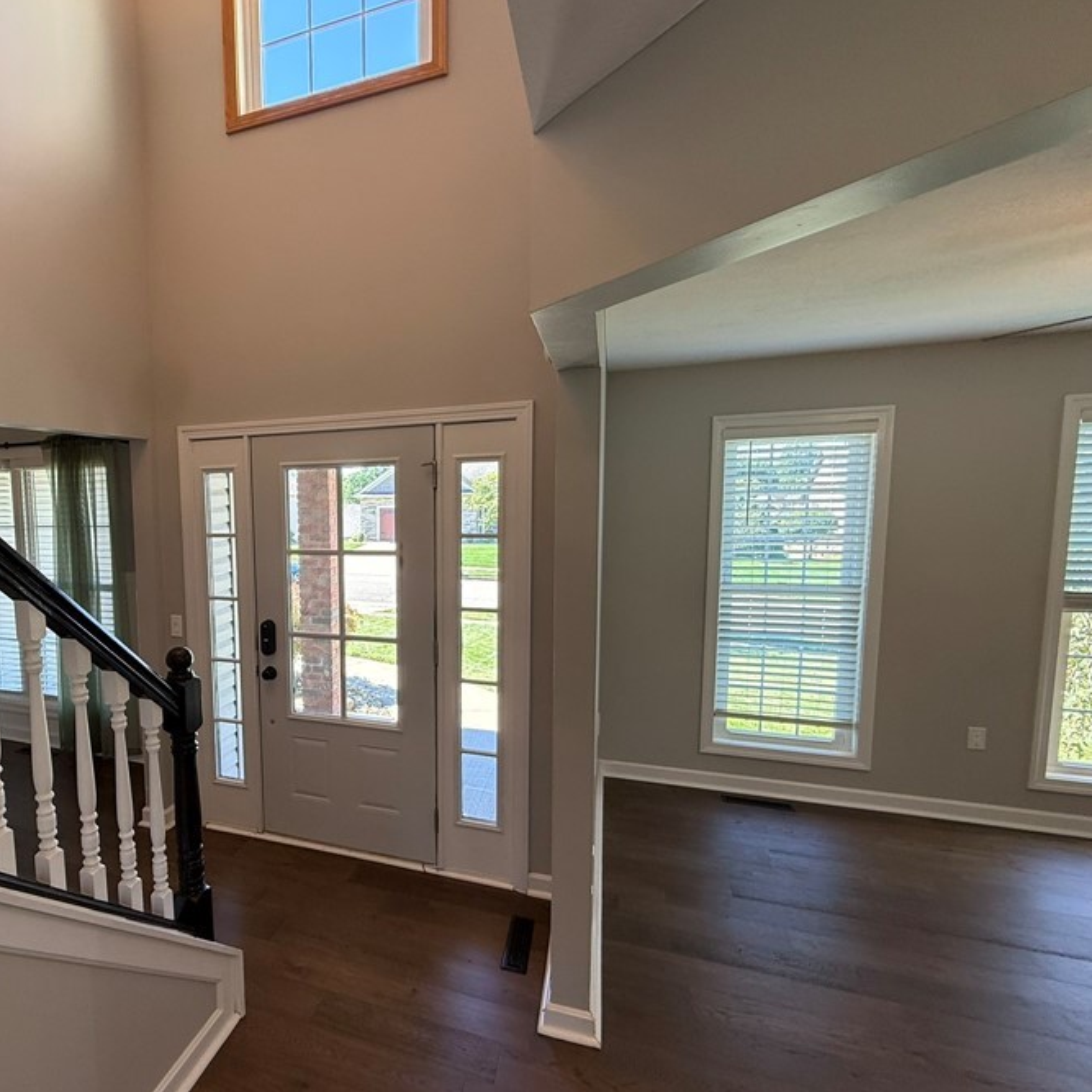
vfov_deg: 77.6
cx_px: 324
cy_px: 571
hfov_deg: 74.1
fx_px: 678
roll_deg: +1.5
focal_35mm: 19
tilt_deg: -4.4
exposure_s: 1/120
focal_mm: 2.22
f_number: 2.2
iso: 125
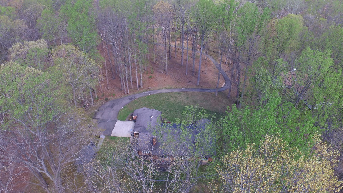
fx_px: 200
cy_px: 84
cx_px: 170
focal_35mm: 22
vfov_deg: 51.3
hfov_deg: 81.2
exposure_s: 1/316
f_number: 2.8
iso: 100
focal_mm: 3.61
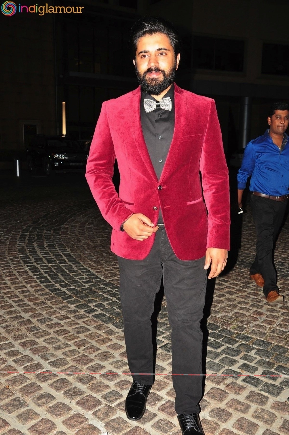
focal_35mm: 33
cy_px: 218
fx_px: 398
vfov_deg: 57.3
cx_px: 144
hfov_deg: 39.9
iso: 500
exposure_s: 1/125
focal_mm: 22
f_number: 6.3
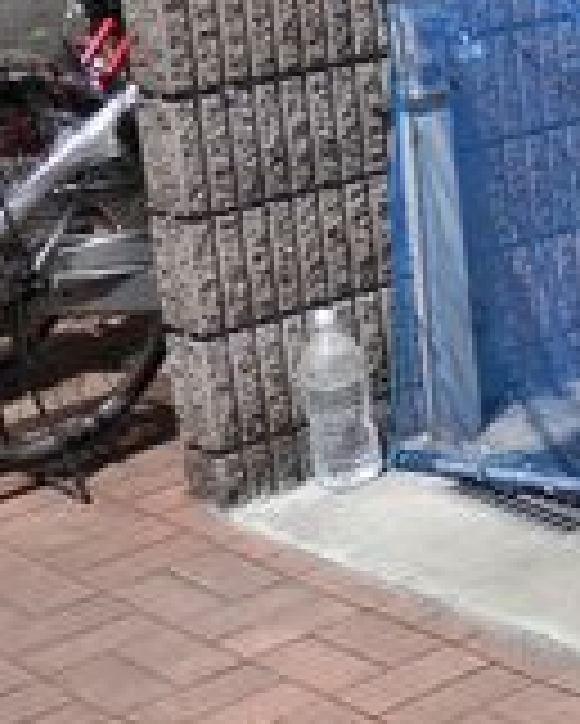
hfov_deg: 14.4
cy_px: 162
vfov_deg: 19.6
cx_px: 962
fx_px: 2079
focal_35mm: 97
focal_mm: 4.5
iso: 80
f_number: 8.7
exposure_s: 1/125
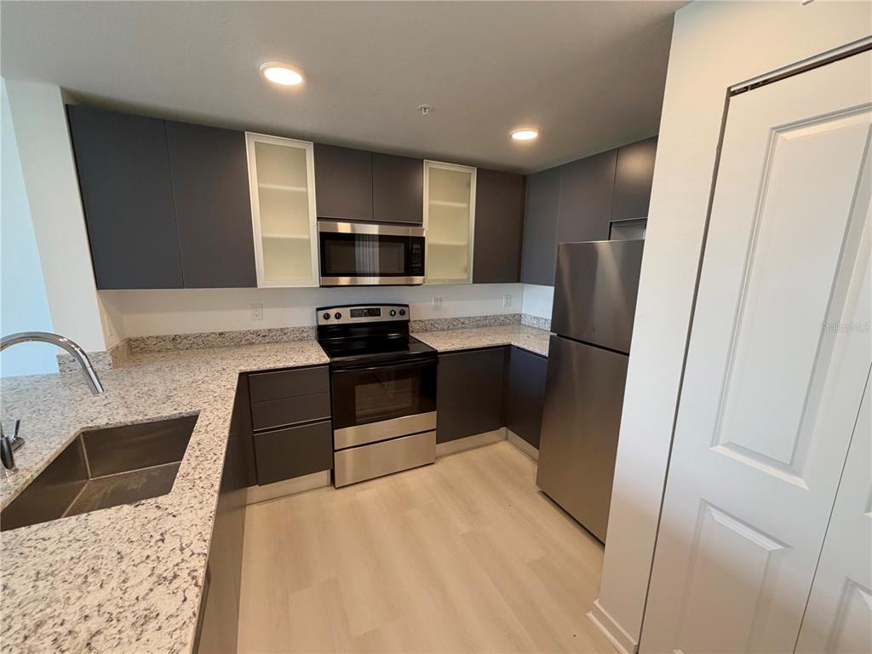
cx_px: 436
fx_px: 353
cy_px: 327
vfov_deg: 85.7
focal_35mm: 14
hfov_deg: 102.1
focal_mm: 2.22
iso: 320
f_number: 2.2
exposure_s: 1/120
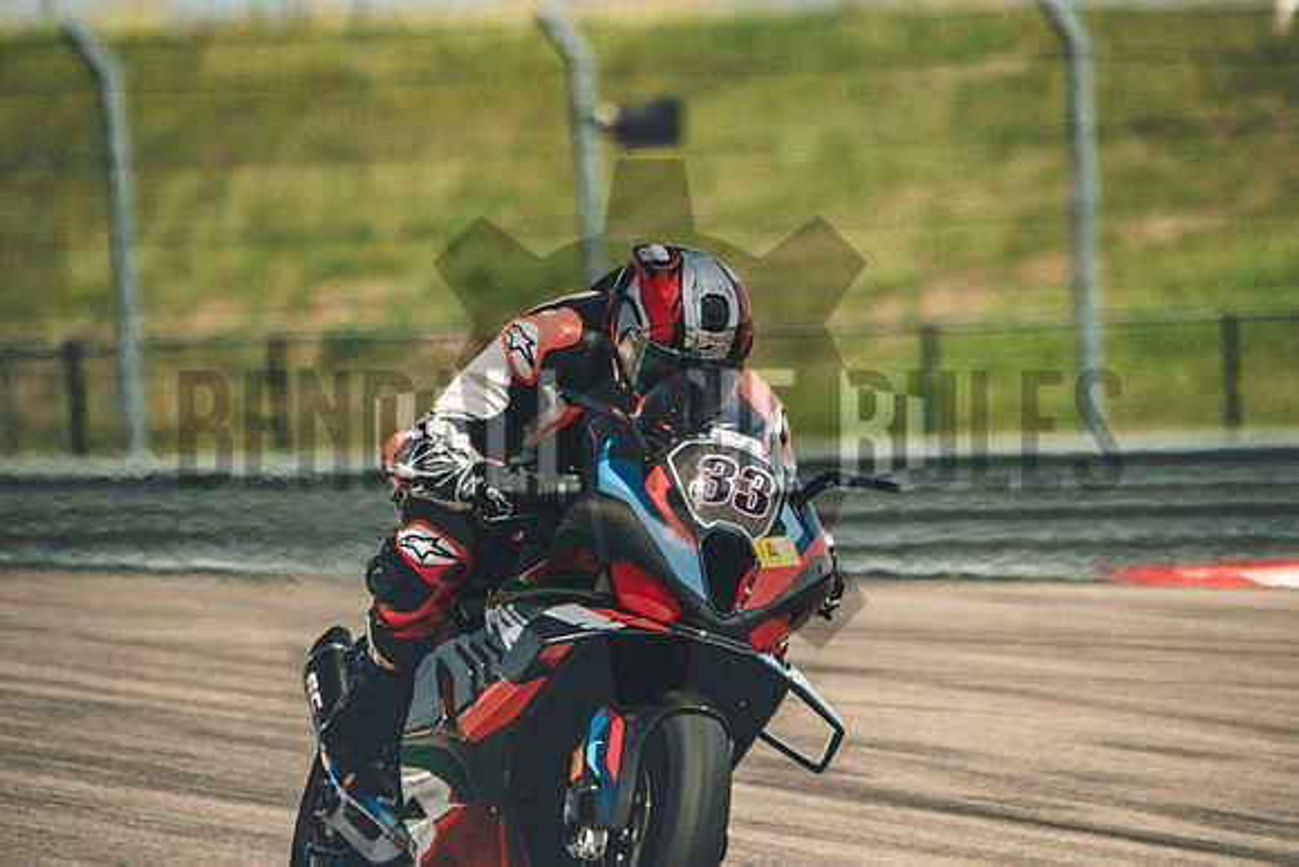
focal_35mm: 600
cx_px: 650
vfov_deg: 2.3
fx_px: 21654
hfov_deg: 3.4
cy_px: 434
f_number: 5.6
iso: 1000
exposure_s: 1/2500
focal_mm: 400
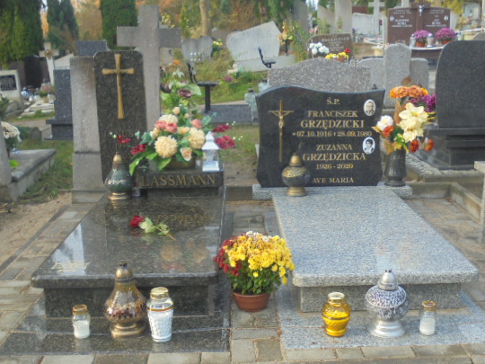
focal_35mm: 45
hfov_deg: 42.0
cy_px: 206
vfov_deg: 32.1
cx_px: 262
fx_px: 630
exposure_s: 1/80
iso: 100
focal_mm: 6.9
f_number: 4.2
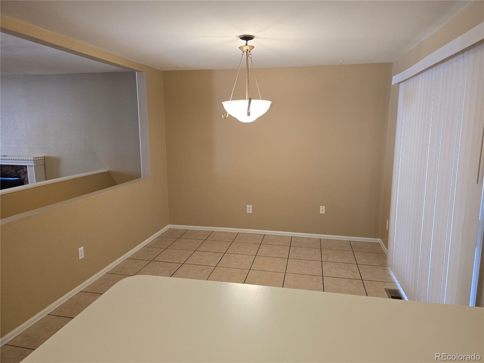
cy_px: 182
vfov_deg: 58.9
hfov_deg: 73.9
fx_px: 322
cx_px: 242
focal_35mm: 23
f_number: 1.7
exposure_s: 1/120
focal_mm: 6.3
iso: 200
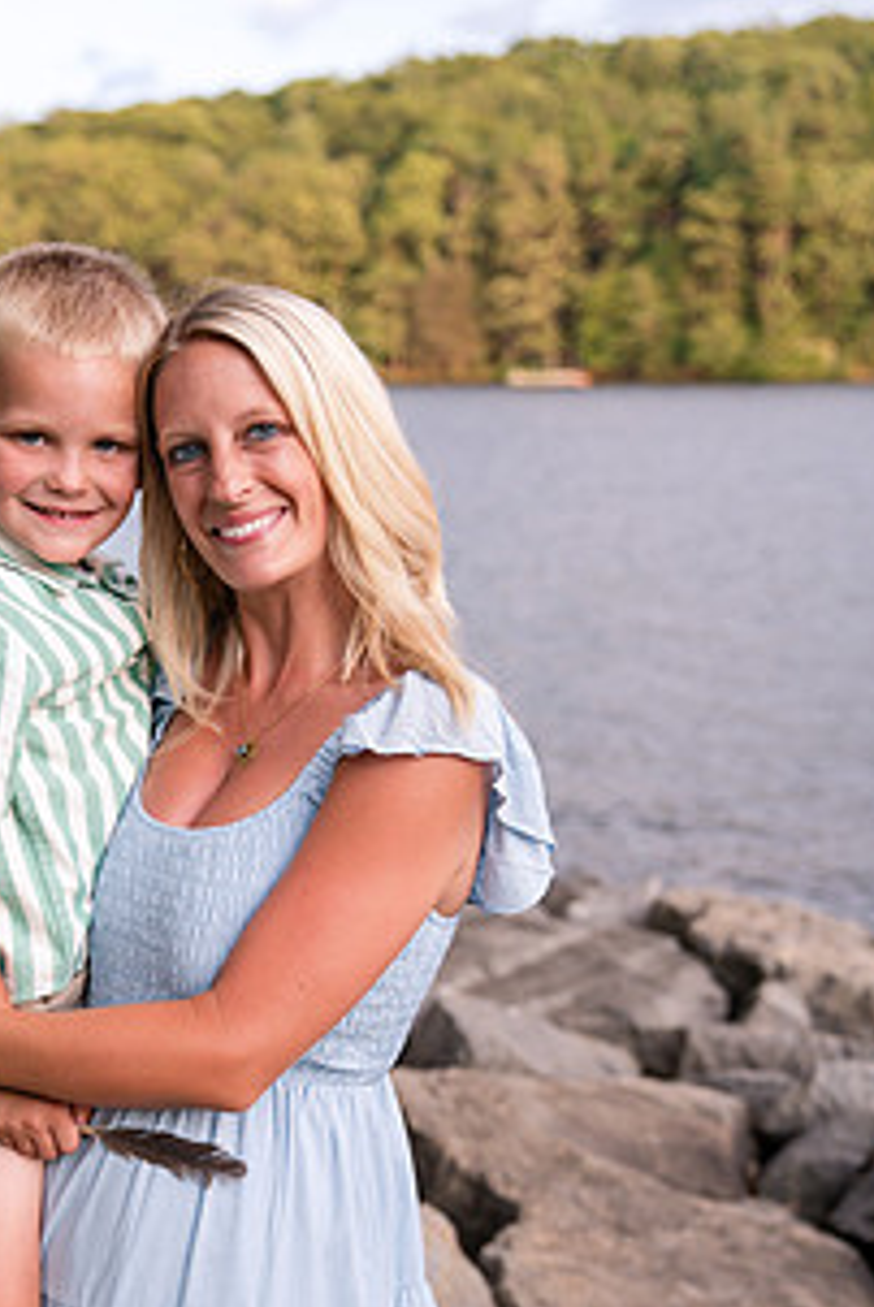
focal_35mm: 61
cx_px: 238
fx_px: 2216
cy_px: 935
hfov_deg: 22.1
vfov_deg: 32.4
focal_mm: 41
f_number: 3.2
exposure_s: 1/400
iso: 200
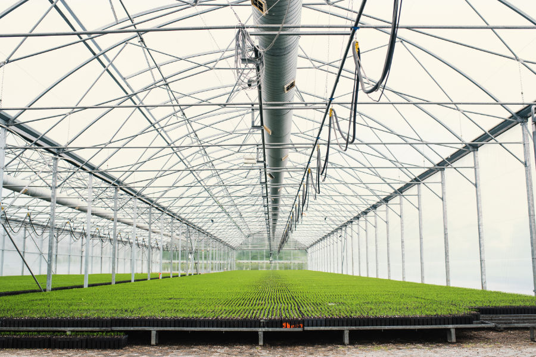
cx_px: 268
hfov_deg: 54.4
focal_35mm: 35
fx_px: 521
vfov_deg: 37.9
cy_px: 178
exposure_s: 1/200
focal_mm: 35
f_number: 4
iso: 100
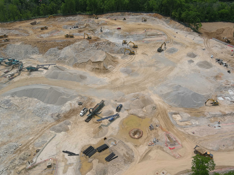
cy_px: 87
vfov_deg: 44.2
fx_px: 216
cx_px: 116
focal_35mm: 32
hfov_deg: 56.8
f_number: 2.8
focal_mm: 10.57
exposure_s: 1/1600
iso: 100
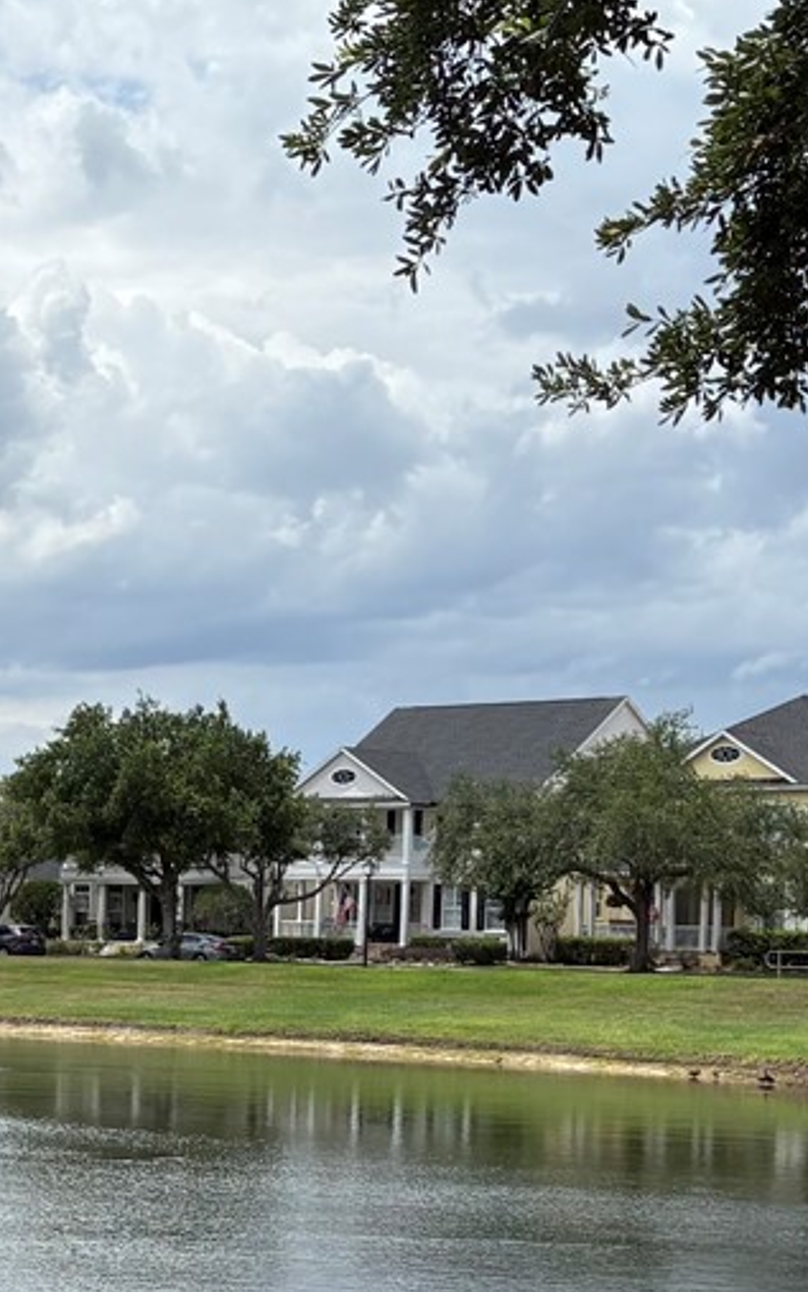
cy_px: 1024
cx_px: -510
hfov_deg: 13.8
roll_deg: -1.5
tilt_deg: -2.3
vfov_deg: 23.5
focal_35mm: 87
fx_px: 3064
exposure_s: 1/5814
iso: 50
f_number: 1.6
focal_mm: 5.96
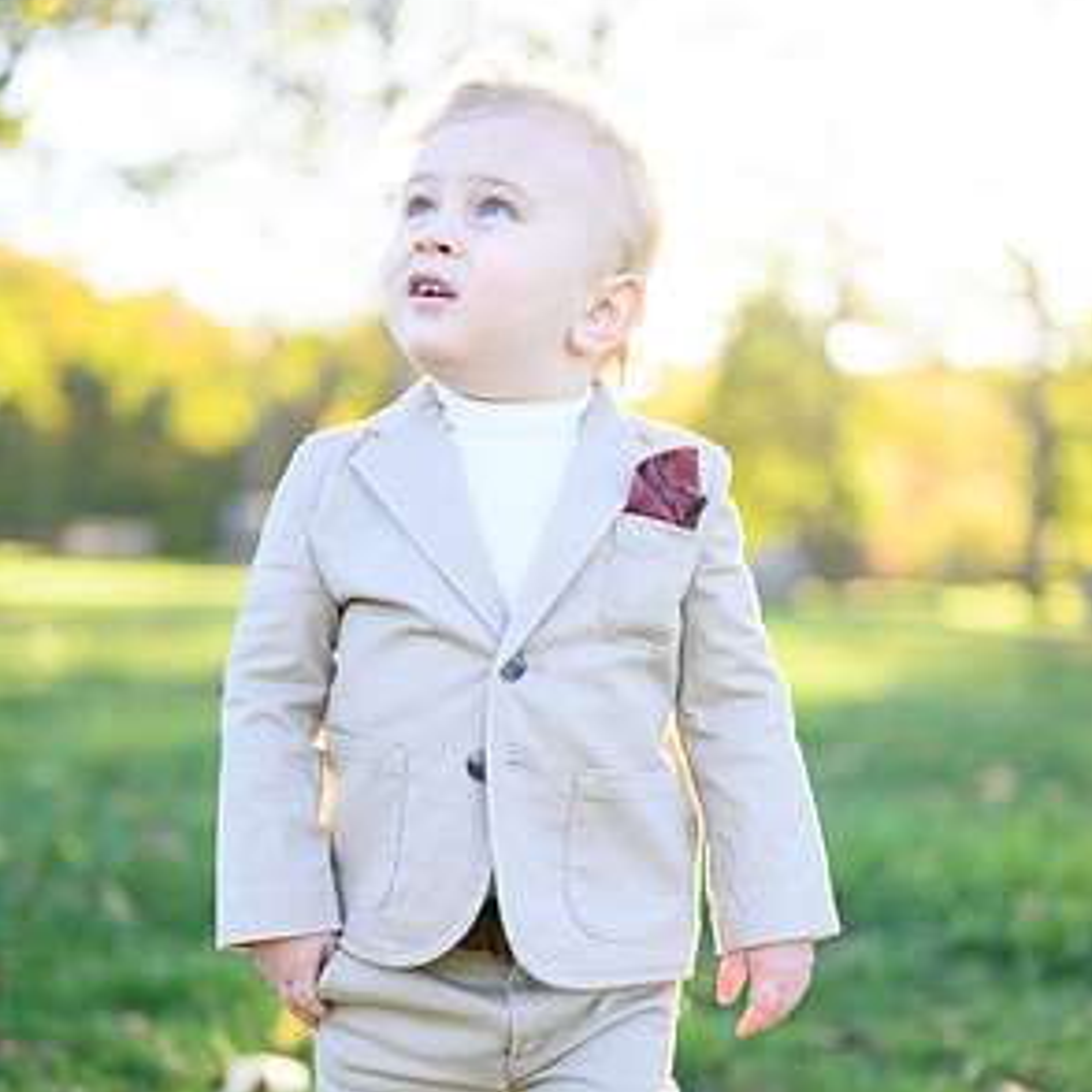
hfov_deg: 26.5
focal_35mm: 65
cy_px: 747
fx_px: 2320
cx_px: 548
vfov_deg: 26.3
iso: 320
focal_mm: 50
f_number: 2
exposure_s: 1/800
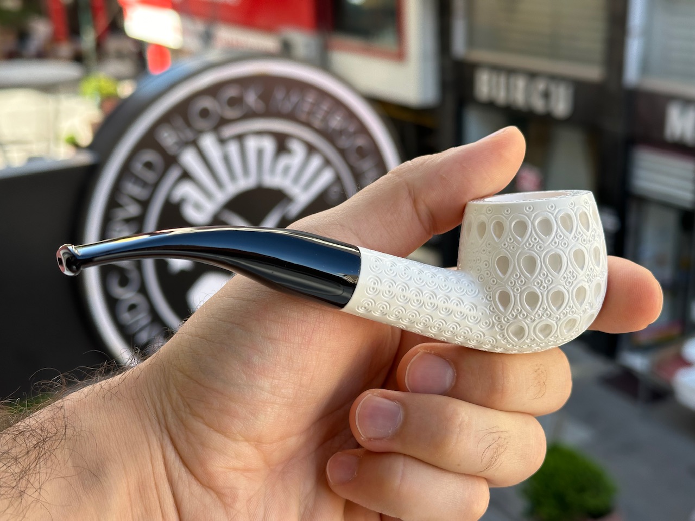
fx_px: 964
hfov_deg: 39.7
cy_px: 260
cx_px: 348
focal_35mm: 48
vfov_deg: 30.3
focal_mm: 6.86
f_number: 1.78
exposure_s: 1/422
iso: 64
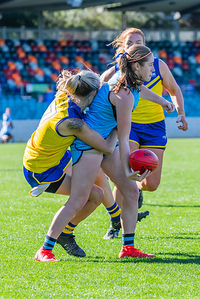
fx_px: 2329
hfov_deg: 4.9
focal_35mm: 280
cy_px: 152
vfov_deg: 7.4
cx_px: 135
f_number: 6.3
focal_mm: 170
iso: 800
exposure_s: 1/1250
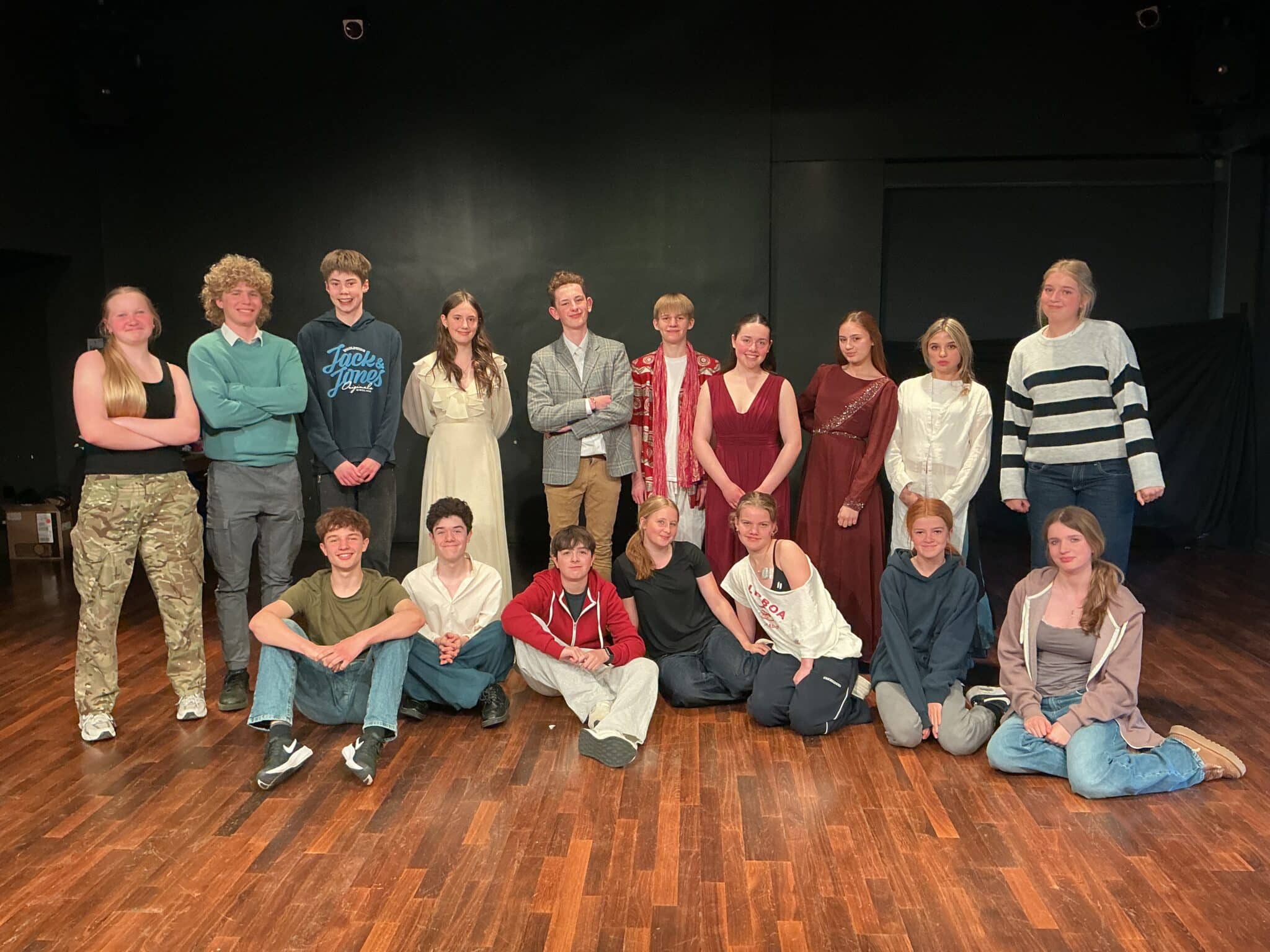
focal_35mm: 29
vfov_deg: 48.2
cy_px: 476
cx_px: 635
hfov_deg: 61.7
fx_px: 1064
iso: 160
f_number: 1.8
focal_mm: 3
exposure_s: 1/60
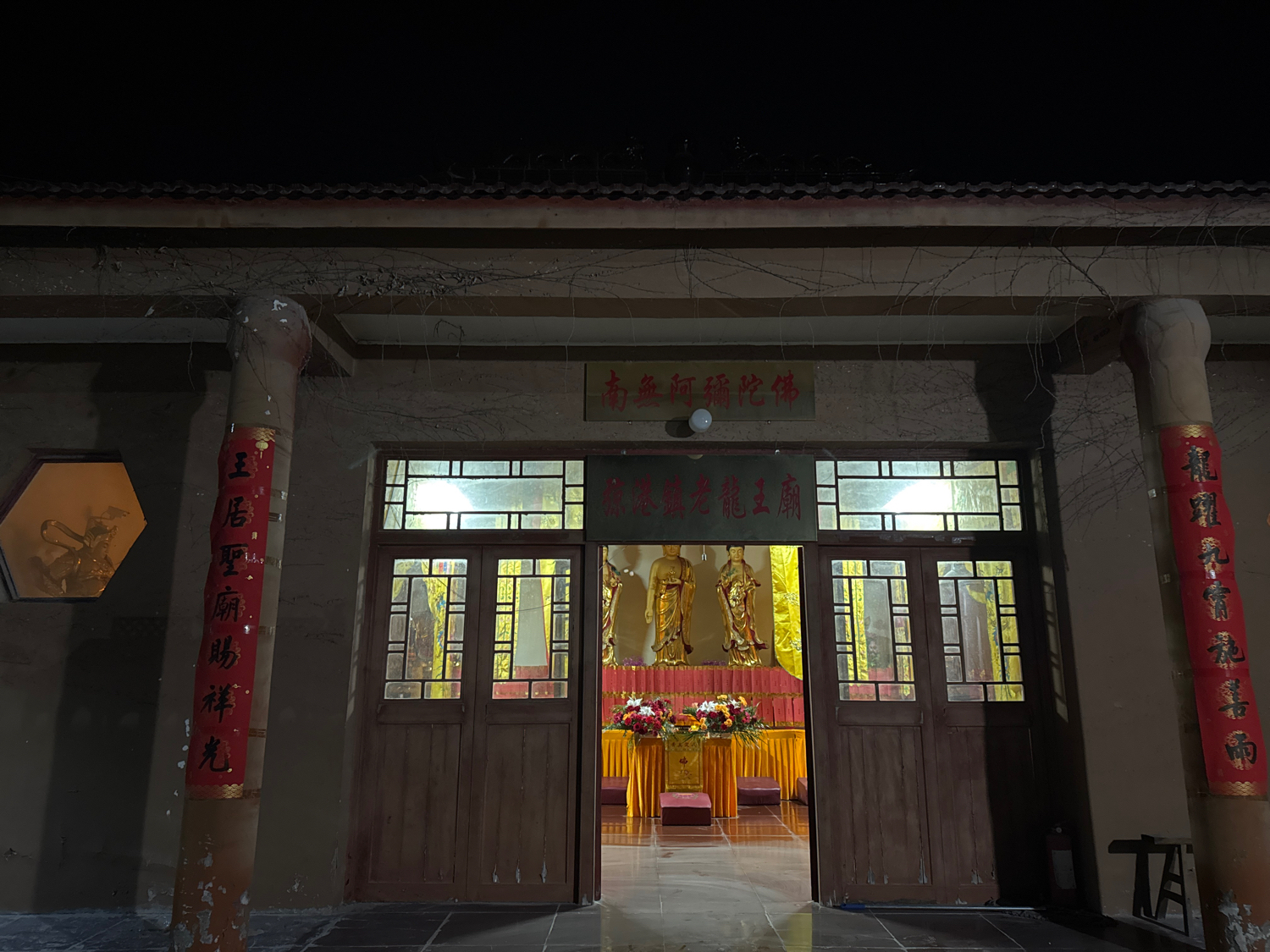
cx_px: 635
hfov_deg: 71.6
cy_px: 476
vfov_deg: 56.8
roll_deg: +0.9
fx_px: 881
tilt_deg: +13.0
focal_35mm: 24
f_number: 1.78
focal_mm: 6.76
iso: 1000
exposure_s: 1/31
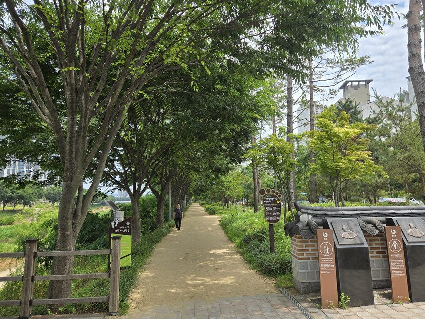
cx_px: 223
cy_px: 144
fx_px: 319
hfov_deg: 67.3
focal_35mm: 26
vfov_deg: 53.0
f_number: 1.8
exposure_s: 1/2921
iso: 40
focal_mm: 5.4
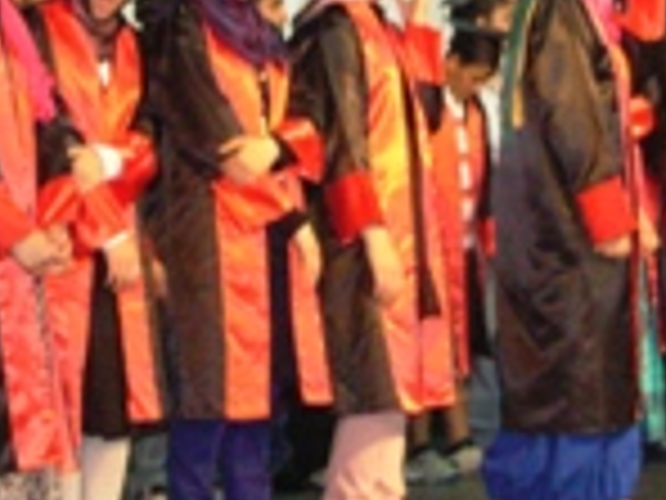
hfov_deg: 17.1
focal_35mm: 115
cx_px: 396
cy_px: 68
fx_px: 2213
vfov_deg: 12.8
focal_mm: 6.3
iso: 200
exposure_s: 1/24
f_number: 2.9
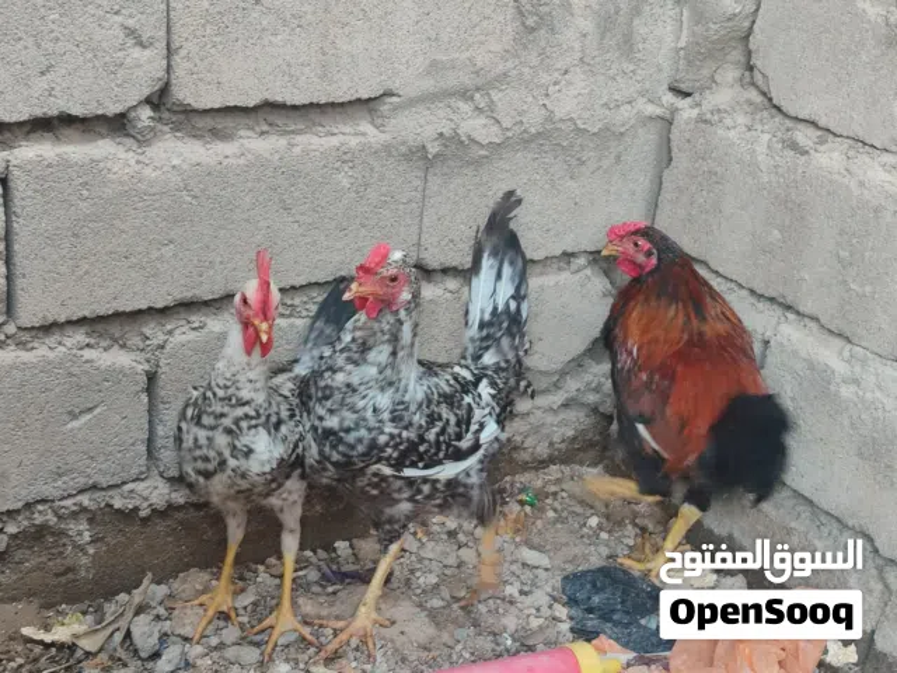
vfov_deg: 54.9
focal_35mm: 25
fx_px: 648
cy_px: 336
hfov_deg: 69.4
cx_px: 448
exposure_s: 1/30
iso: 641
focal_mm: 5.95
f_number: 1.89
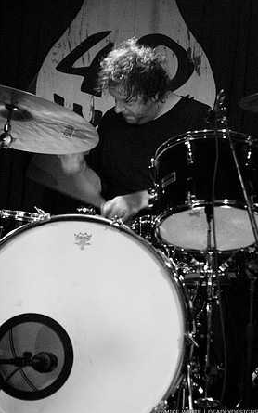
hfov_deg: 12.1
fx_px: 1215
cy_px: 208
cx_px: 138
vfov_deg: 19.3
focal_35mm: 108
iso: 800
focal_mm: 70
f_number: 3.2
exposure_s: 1/60
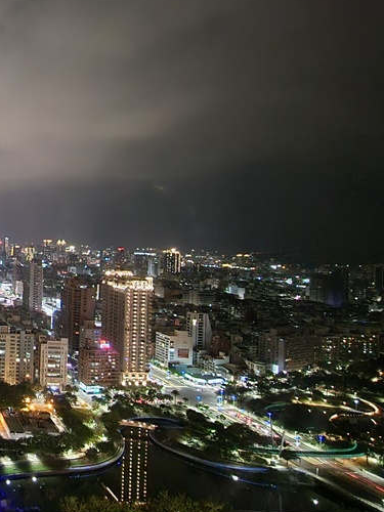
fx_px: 385
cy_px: 229
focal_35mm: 26
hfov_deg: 36.7
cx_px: -103
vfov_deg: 67.1
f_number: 2.2
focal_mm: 2.2
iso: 1000
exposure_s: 1/3
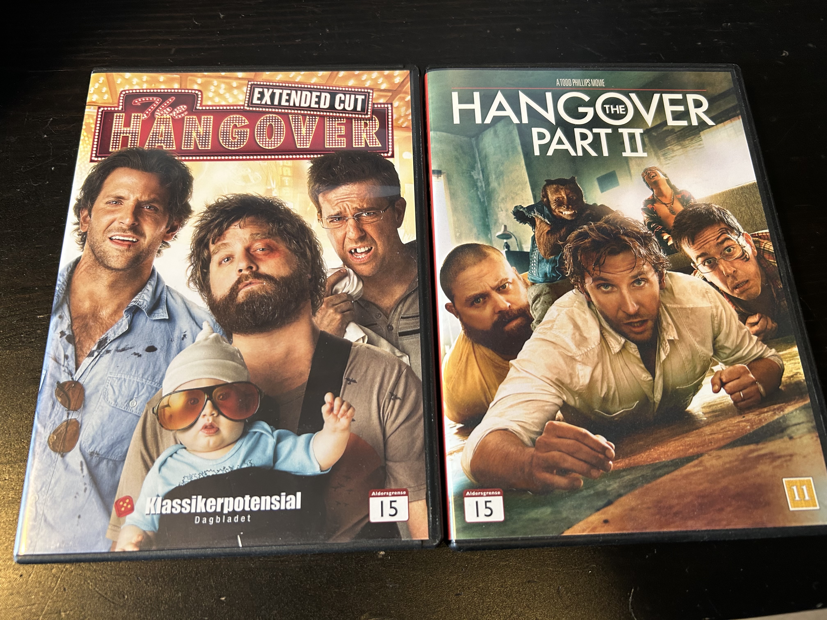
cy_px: 310
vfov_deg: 53.1
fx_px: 621
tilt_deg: -70.4
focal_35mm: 26
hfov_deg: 67.3
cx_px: 414
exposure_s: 1/50
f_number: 1.5
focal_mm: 5.7
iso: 200
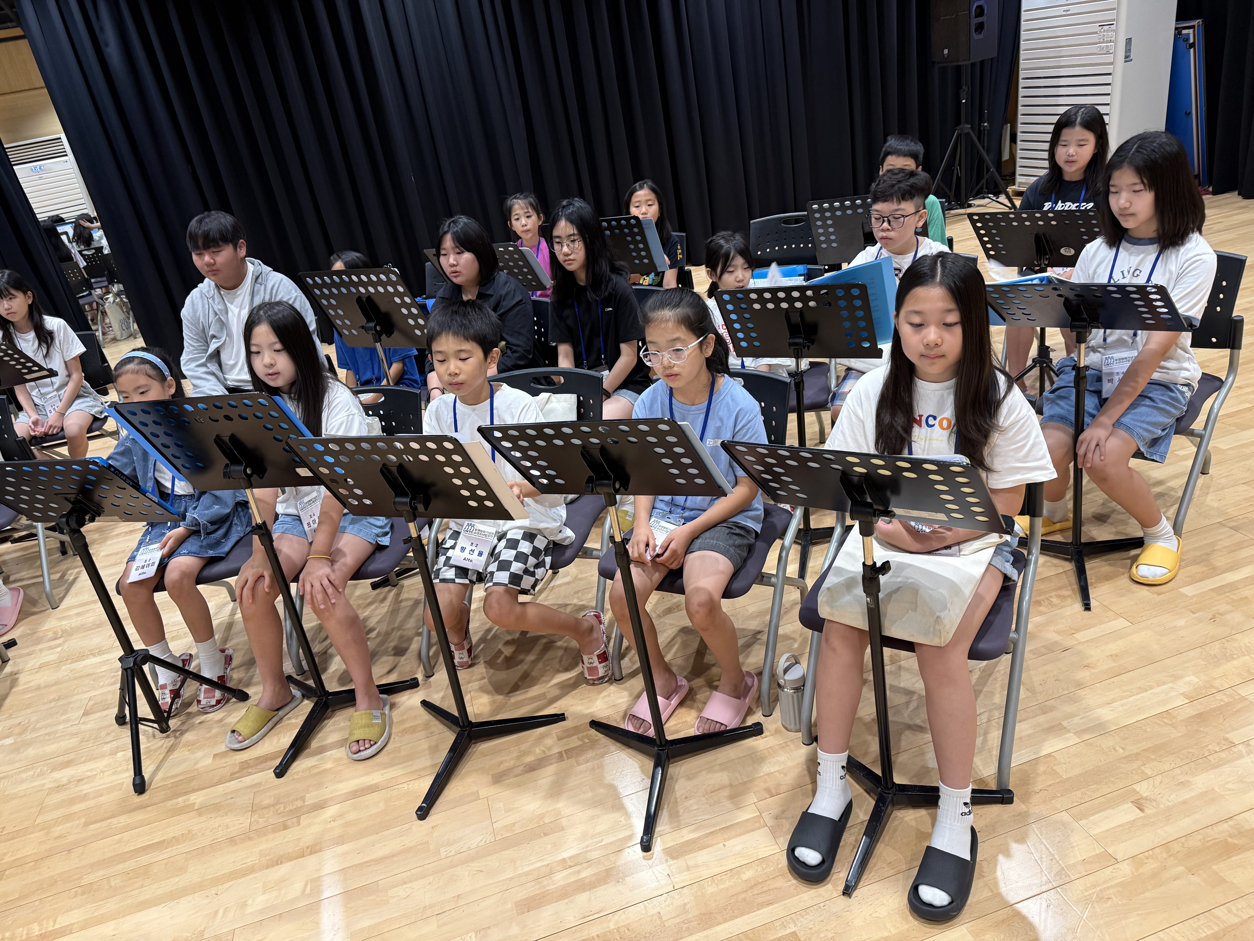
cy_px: 470
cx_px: 627
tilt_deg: -24.3
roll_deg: +9.7
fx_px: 869
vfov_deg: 56.8
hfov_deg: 71.6
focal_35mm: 24
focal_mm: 6.76
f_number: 1.78
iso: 250
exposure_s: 1/60
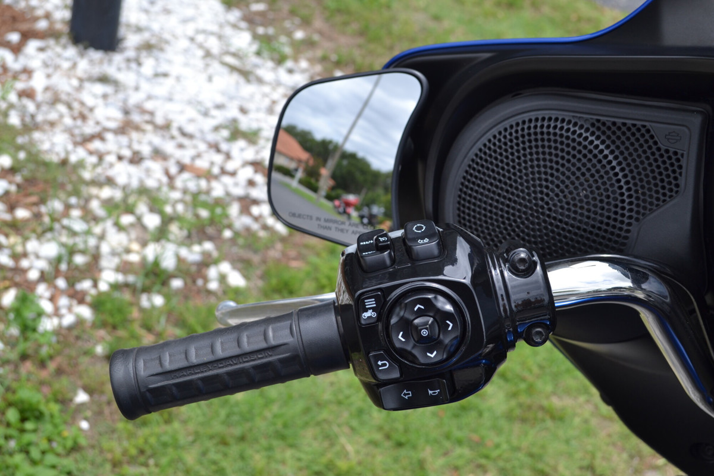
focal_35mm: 48
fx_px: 952
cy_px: 238
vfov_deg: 28.1
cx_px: 357
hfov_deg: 41.1
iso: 100
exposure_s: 1/200
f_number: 7.1
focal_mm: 32
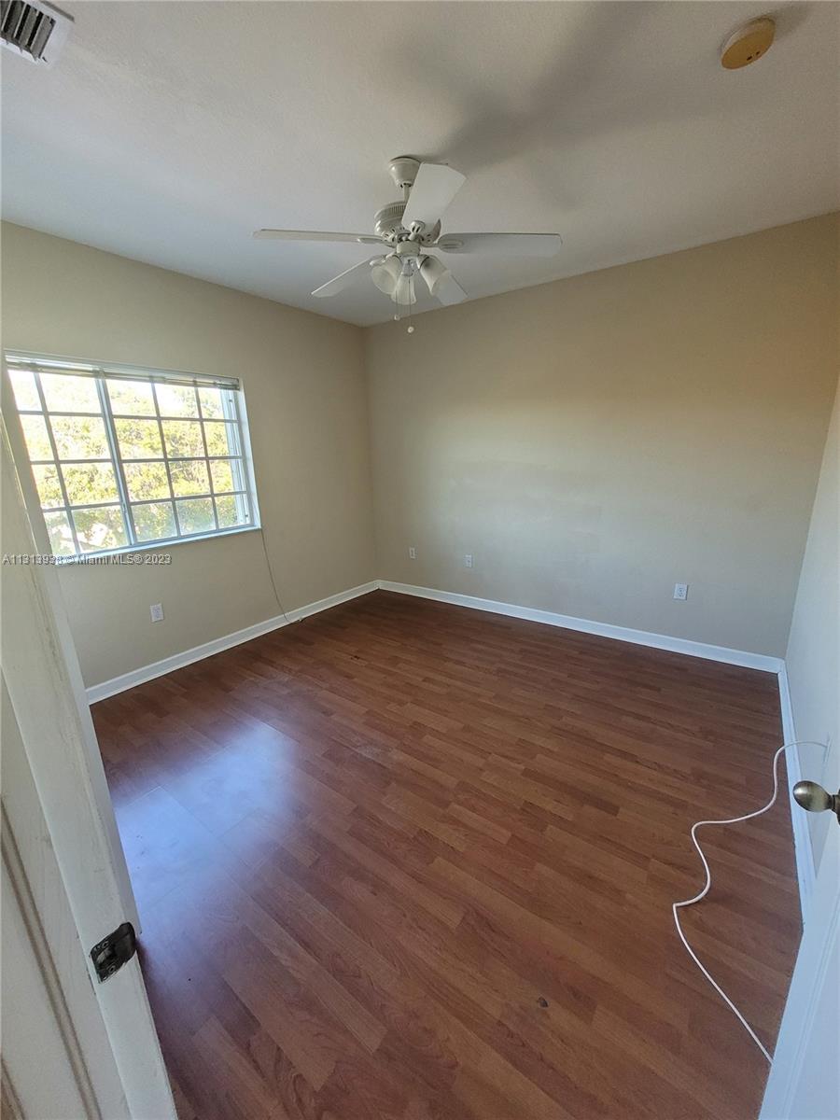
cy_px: 560
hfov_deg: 89.9
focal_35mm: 13
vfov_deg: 106.2
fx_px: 421
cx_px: 420
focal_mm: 1.74
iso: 200
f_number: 2.2
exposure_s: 1/60
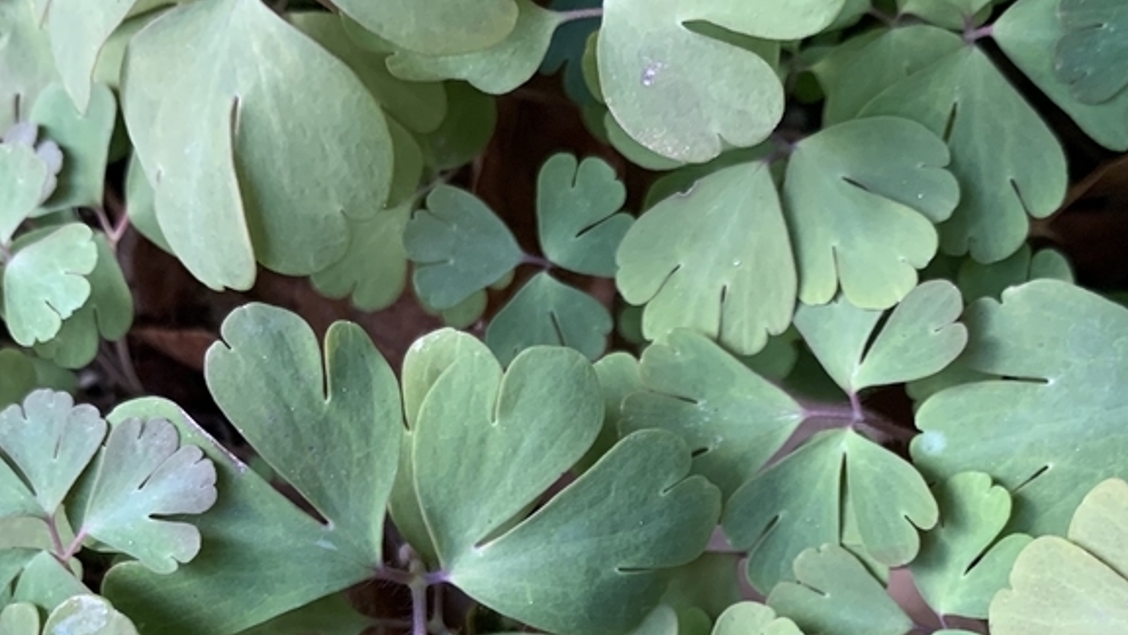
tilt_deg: -63.8
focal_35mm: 59
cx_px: 680
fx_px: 1765
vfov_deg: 19.5
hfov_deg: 35.3
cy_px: 706
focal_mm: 4.25
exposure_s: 1/96
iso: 100
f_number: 1.8
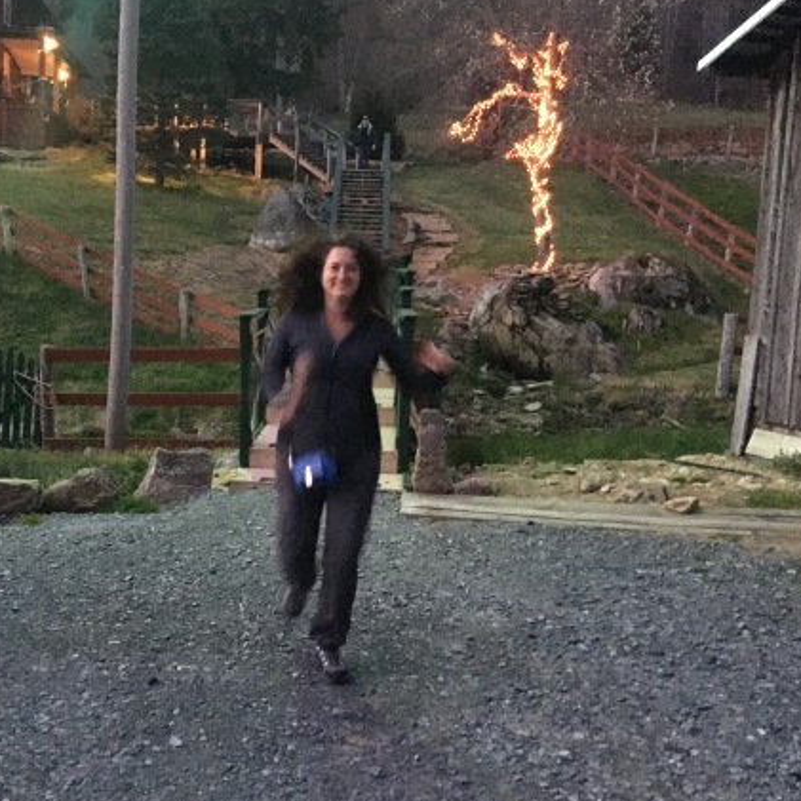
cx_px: 251
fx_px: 1021
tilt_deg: -4.8
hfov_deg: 42.1
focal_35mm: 39
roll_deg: -1.8
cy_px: 388
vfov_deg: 42.8
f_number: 2.2
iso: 640
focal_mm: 4.15
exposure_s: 1/15
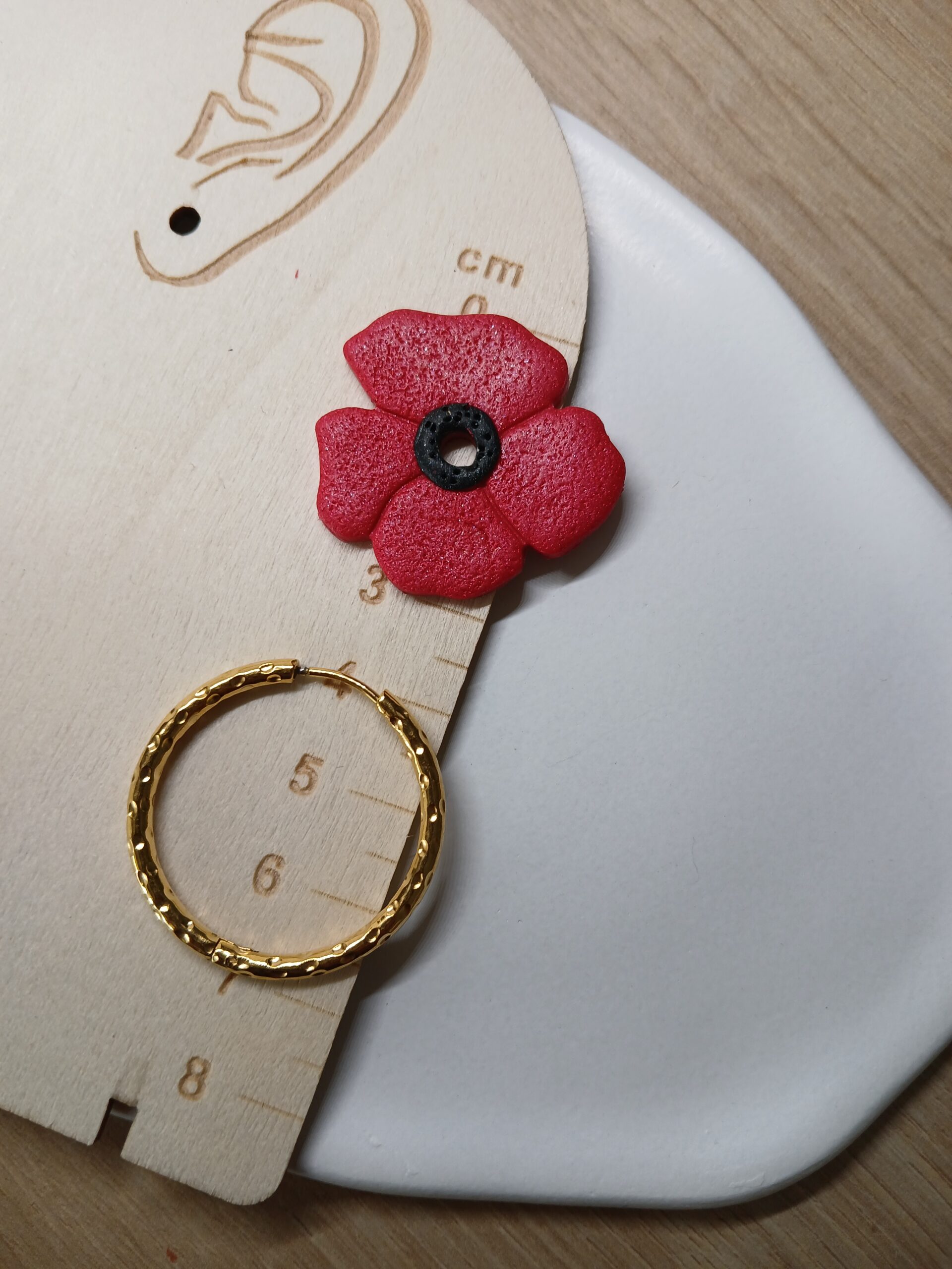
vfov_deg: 67.3
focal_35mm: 26
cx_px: 476
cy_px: 634
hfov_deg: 53.1
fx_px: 953
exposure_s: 1/50
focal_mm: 3.98
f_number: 1.8
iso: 40
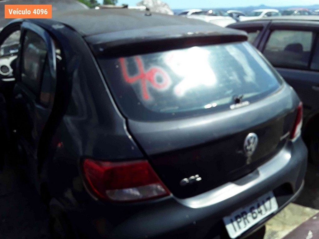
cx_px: 160
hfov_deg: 58.4
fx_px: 286
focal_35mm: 31
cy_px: 120
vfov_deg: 45.4
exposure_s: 1/845
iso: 40
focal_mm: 3.3
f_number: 2.2
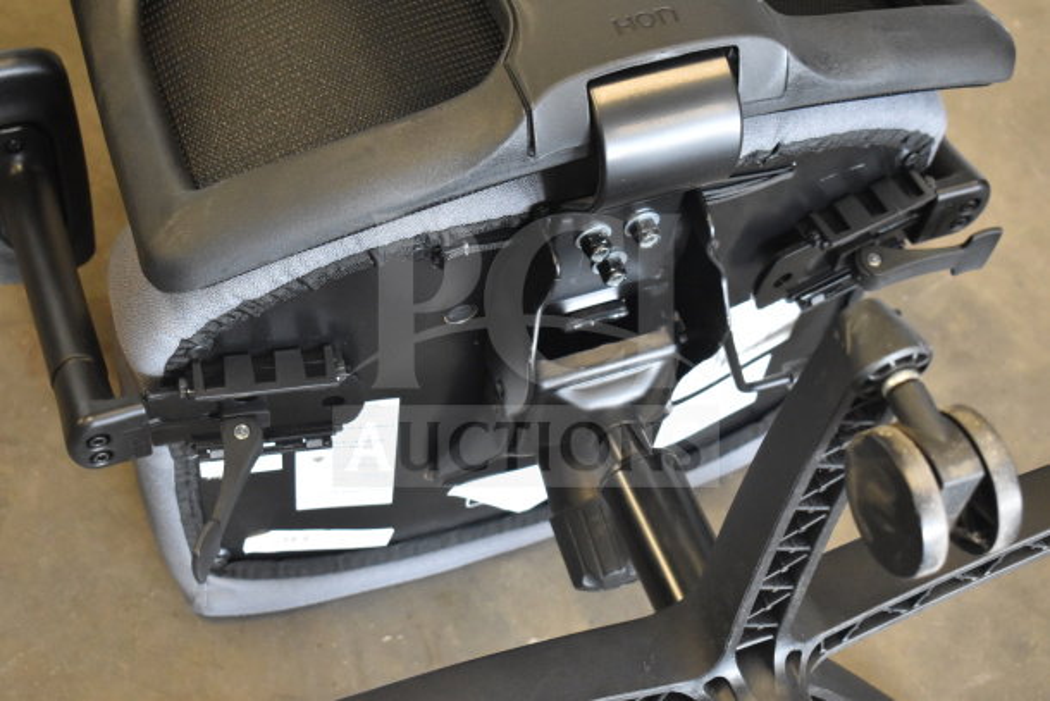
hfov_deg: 31.9
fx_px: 1838
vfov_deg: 21.6
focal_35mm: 63
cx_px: 525
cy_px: 350
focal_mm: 42
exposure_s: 1/60
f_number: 5
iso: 3200
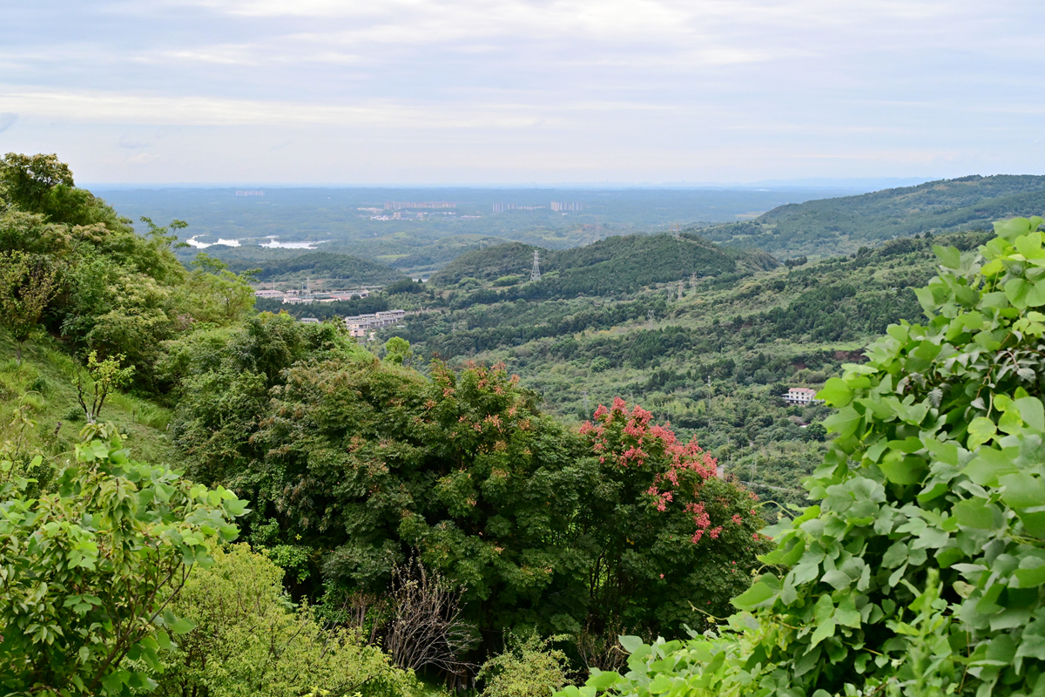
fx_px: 1393
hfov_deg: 41.1
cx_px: 522
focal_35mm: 48
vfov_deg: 28.1
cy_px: 348
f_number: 8
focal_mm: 48
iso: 4000
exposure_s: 1/3200
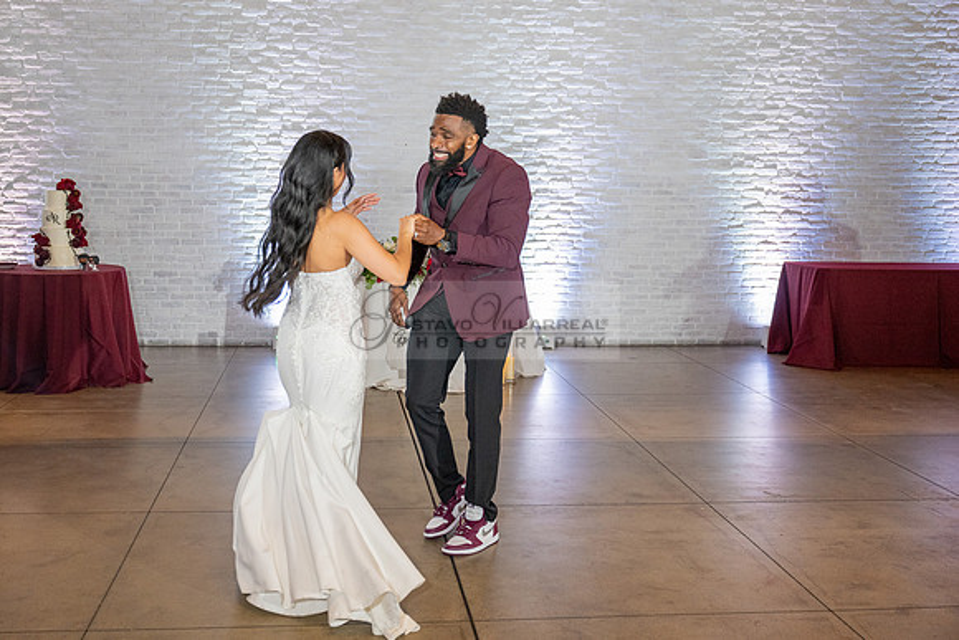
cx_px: 433
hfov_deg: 47.7
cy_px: 298
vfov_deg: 32.9
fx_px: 1083
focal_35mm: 41
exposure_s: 1/200
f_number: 2.8
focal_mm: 36
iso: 2000
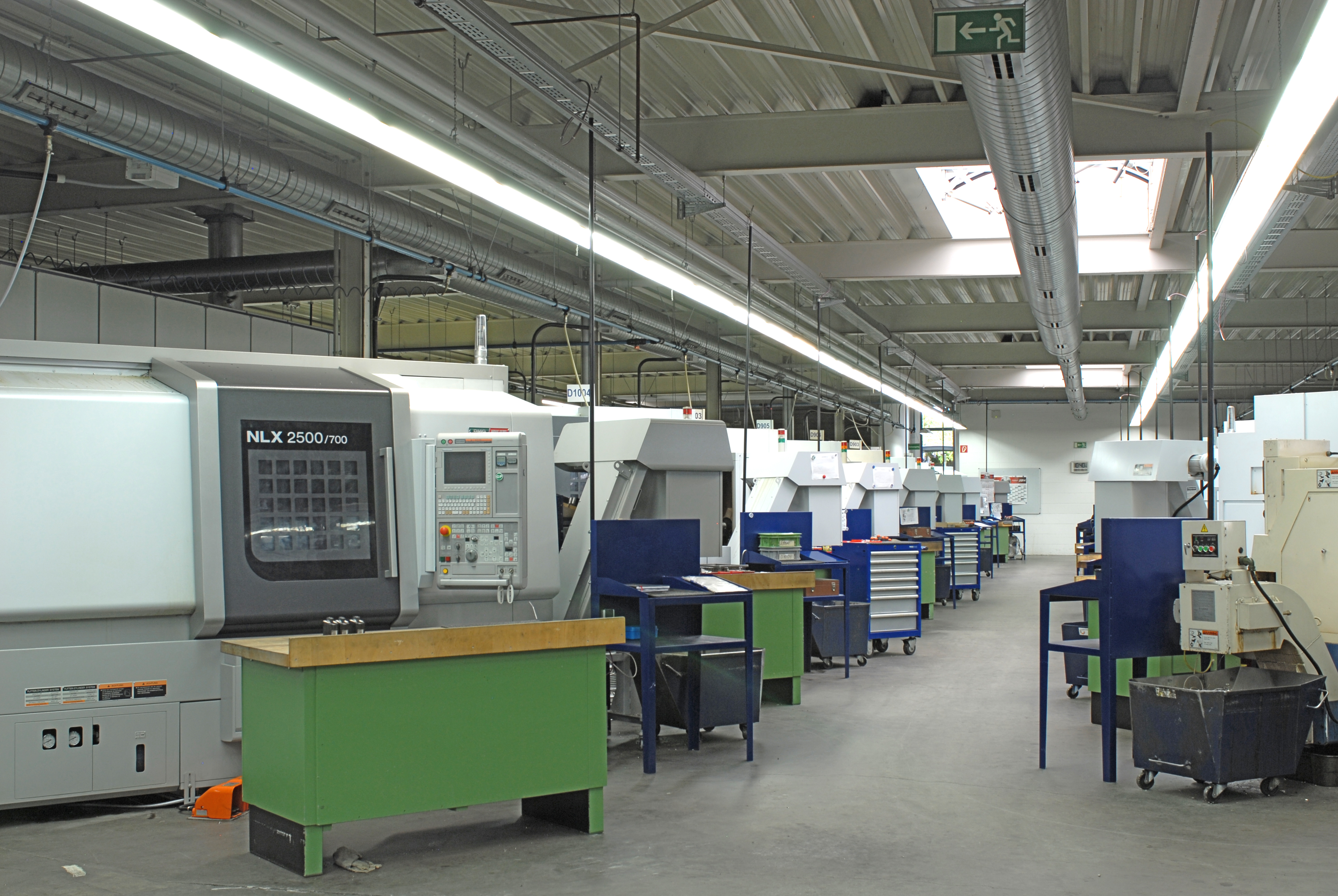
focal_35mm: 42
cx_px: 669
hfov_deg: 46.3
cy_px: 448
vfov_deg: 32.0
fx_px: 1563
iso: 100
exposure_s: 1/2.5
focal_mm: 28
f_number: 10
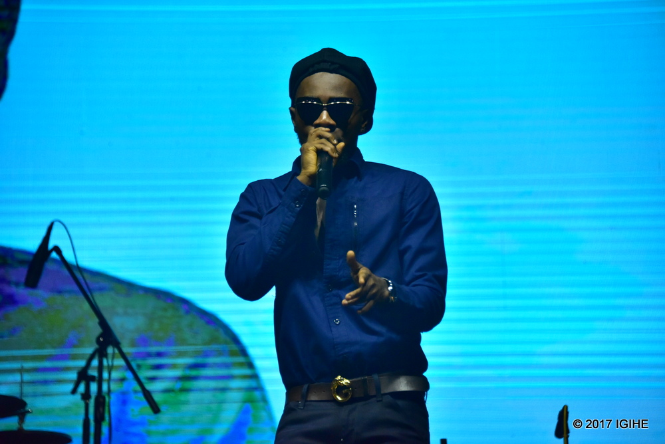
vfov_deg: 8.1
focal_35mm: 170
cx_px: 332
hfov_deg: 12.1
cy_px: 222
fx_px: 3142
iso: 5000
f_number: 5.6
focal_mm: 170
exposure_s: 1/400
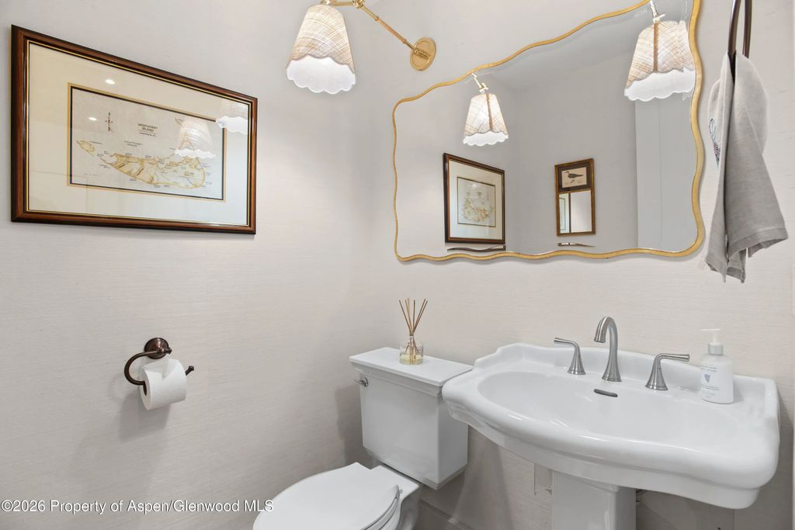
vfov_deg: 70.5
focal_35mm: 17
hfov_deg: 93.3
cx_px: 398
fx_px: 375
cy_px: 265
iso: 400
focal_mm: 17
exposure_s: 1
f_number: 7.1
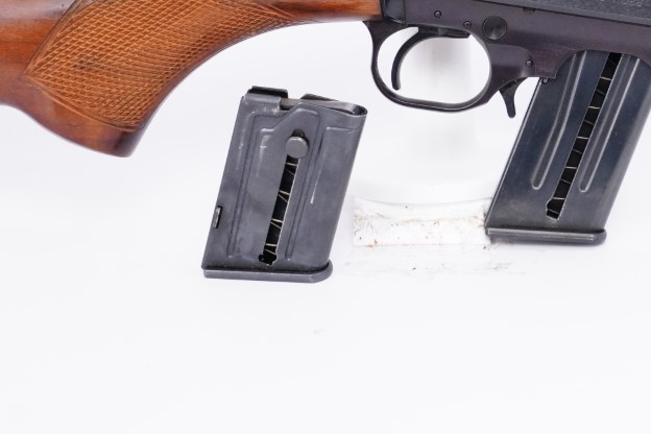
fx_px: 1736
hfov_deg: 20.8
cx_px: 594
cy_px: 48
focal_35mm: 96
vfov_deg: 14.1
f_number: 6.3
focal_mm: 37
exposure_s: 1/250
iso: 4000
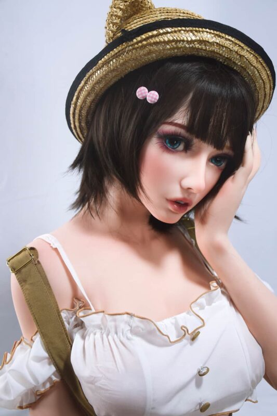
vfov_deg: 43.6
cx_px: 138
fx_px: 520
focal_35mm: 45
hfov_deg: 29.9
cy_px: 208
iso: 400
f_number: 5.6
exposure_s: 1/125
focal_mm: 30
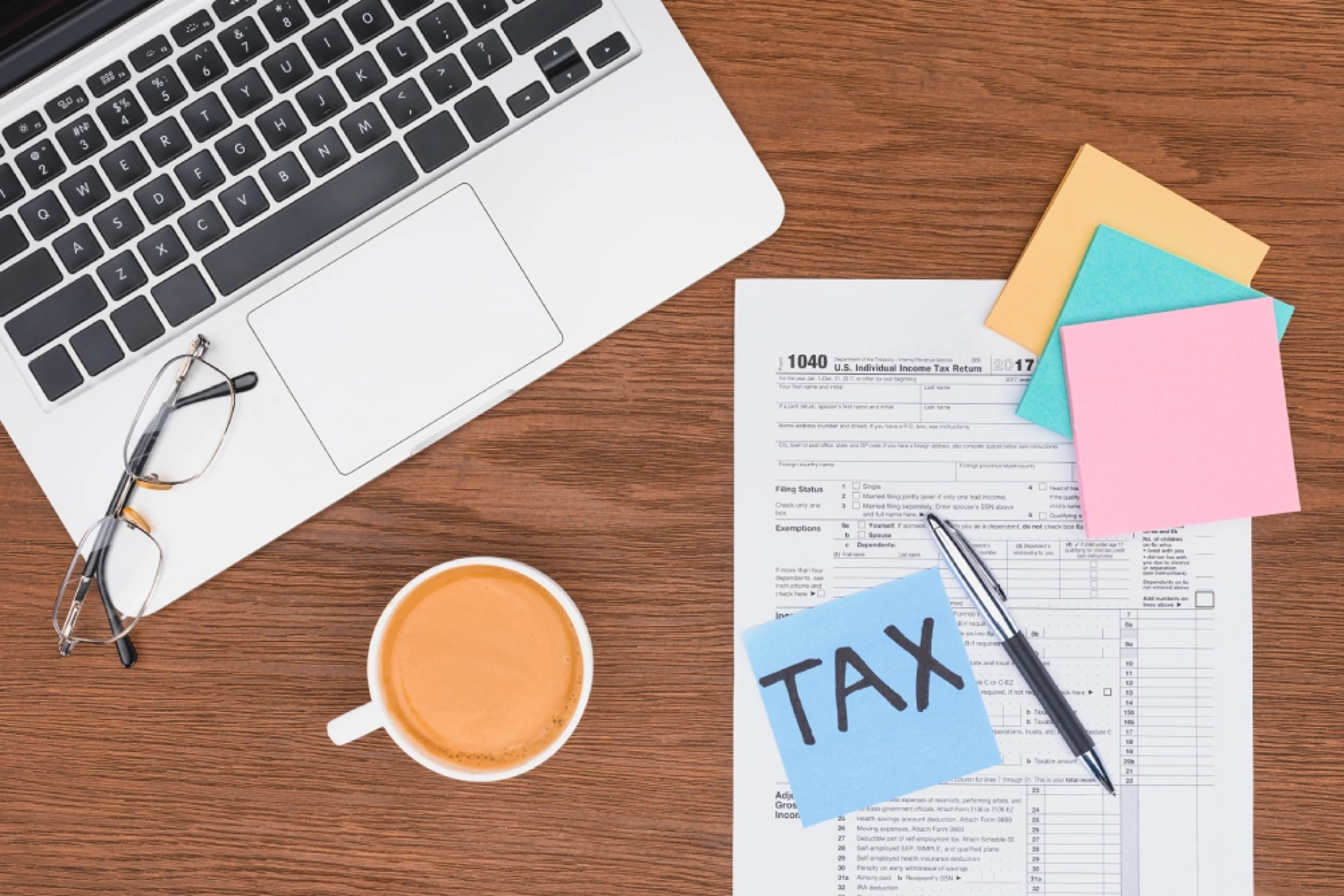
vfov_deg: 27.0
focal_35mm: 50
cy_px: 448
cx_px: 672
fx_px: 1867
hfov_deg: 39.6
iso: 160
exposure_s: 1/160
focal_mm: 50
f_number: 9
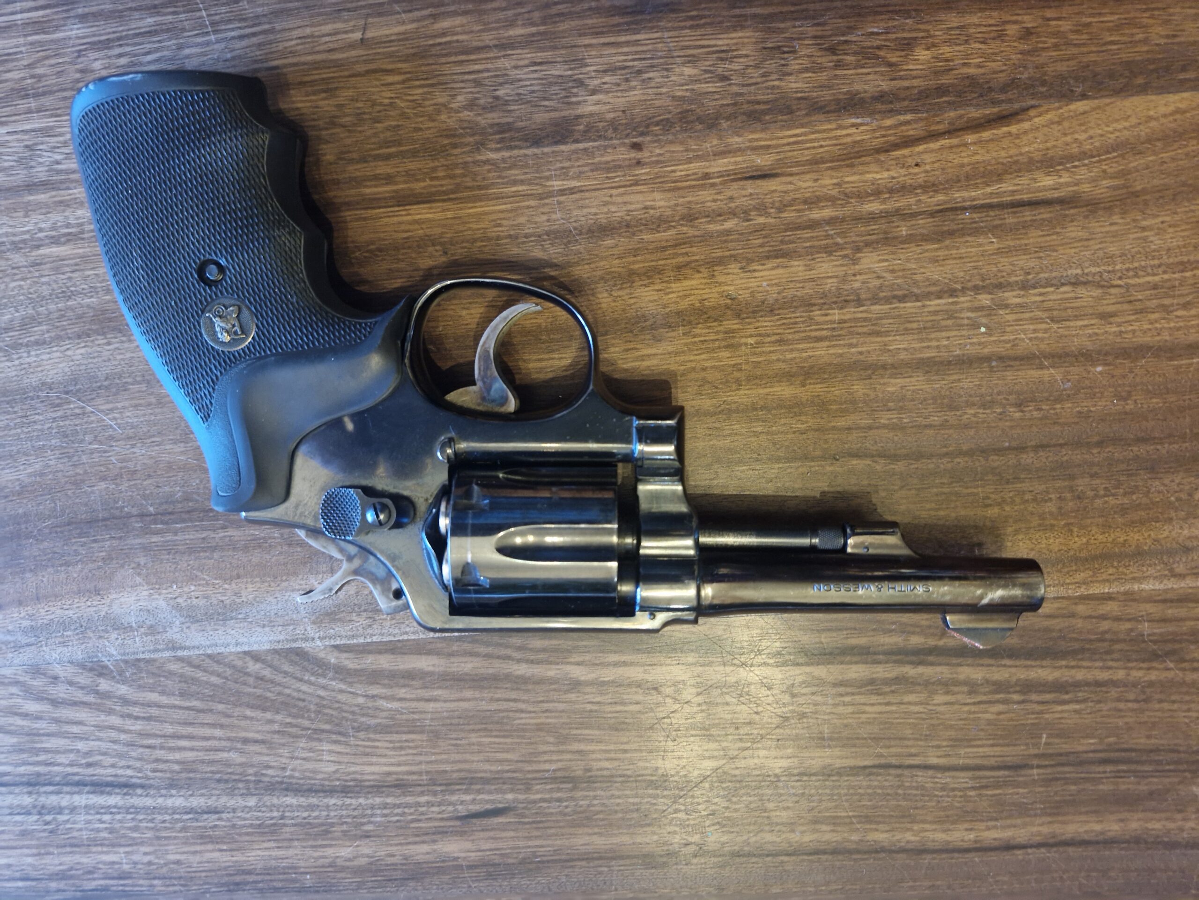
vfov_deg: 58.9
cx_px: 600
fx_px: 797
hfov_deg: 73.9
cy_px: 450
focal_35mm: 23
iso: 800
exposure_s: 1/25
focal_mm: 5.54
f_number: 1.8
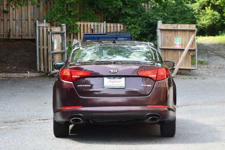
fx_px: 806
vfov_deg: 10.6
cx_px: 112
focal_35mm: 129
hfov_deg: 15.9
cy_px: 75
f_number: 5
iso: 400
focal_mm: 86
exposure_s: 1/250
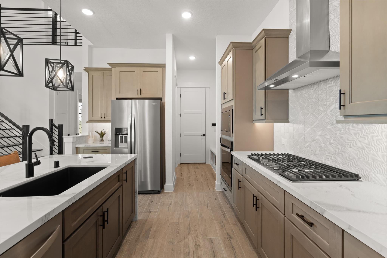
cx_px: 194
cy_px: 129
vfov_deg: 73.7
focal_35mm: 16
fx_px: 172
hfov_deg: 96.7
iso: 320
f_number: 9
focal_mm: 16
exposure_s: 1/2.5
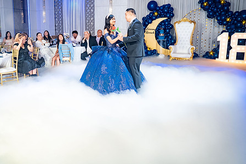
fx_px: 212
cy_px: 70
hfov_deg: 59.9
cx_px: 102
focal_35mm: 31
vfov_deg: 42.3
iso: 800
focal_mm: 24
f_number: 4
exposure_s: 1/160
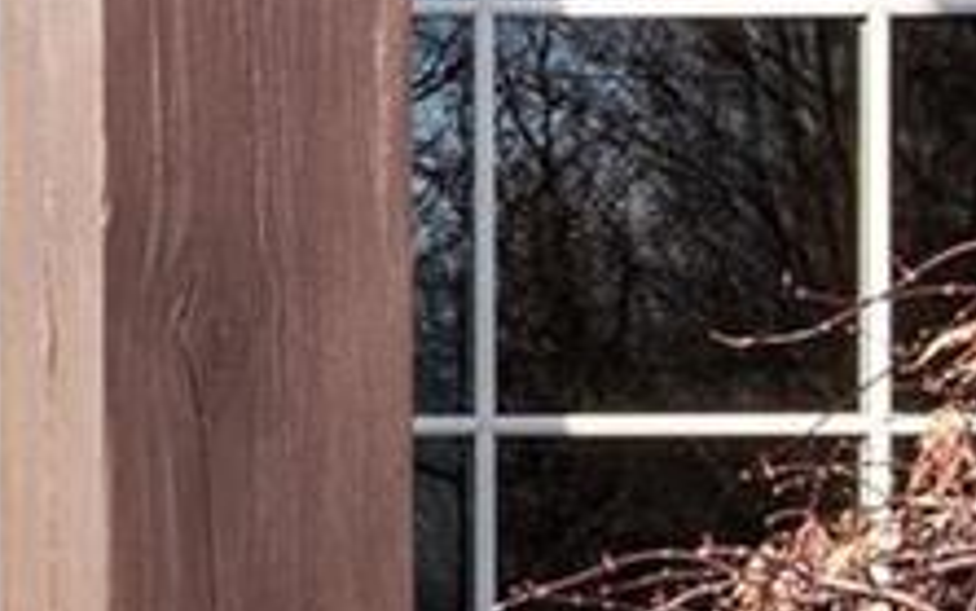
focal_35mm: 264
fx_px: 7026
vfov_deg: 4.9
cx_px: -1934
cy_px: 866
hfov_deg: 7.1
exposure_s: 1/640
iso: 400
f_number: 7.1
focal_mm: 18
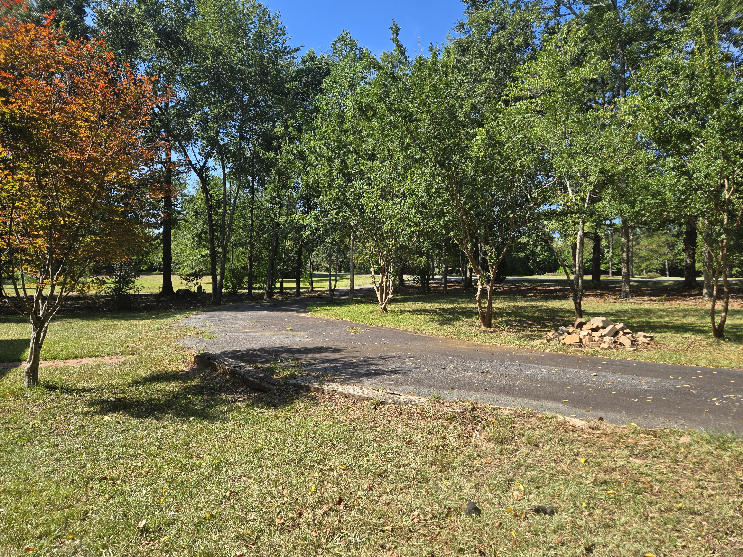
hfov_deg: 73.9
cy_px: 278
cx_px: 372
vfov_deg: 58.9
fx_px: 494
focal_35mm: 23
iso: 25
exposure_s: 1/955
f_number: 1.8
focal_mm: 5.4
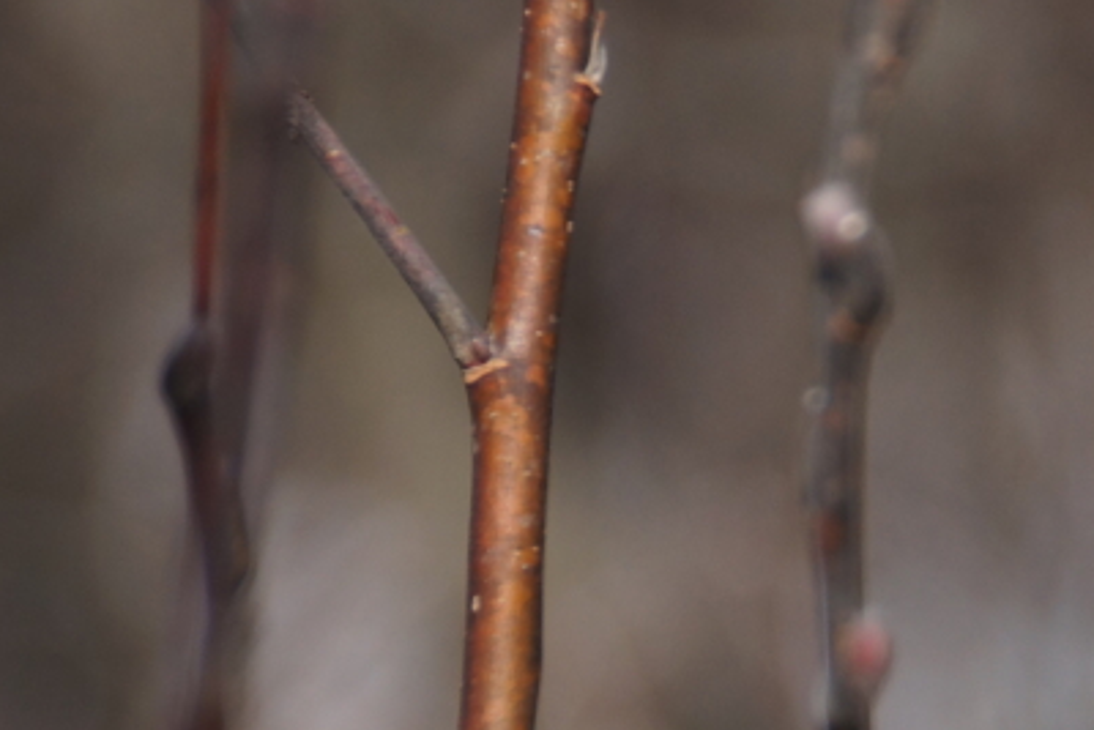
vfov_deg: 1.5
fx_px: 28483
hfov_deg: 2.2
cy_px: 667
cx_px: 1244
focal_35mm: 937
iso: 320
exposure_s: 1/400
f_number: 6.3
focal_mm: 250
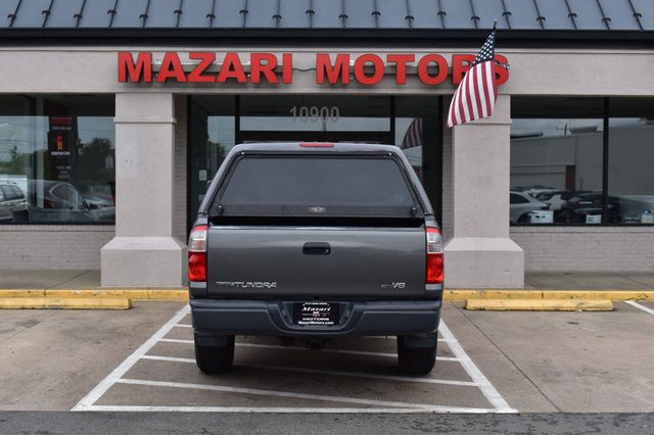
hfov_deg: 41.1
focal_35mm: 48
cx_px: 327
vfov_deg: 28.0
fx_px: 872
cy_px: 218
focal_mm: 32
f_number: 10
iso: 400
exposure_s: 1/250
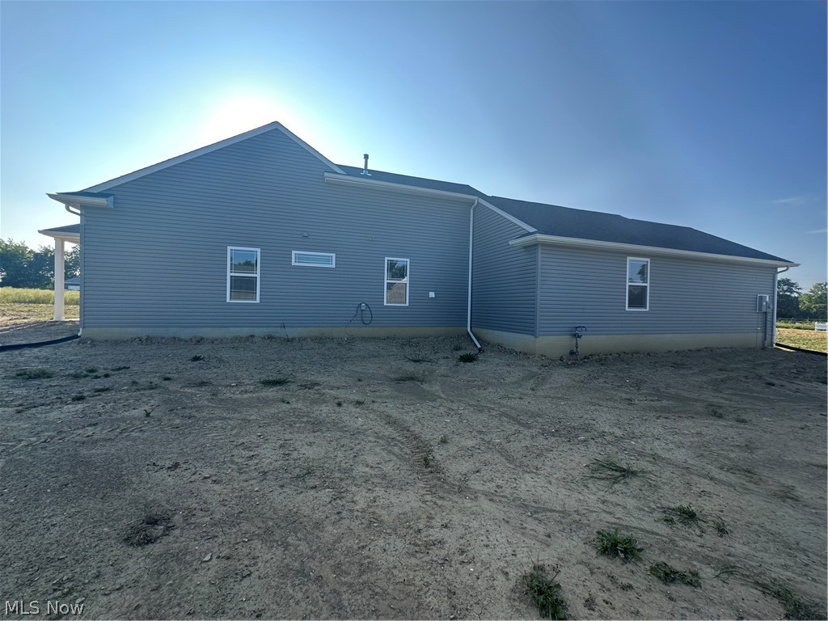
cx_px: 414
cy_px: 310
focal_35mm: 14
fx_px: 335
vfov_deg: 85.7
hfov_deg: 102.1
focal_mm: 2.22
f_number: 2.2
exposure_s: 1/433
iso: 40
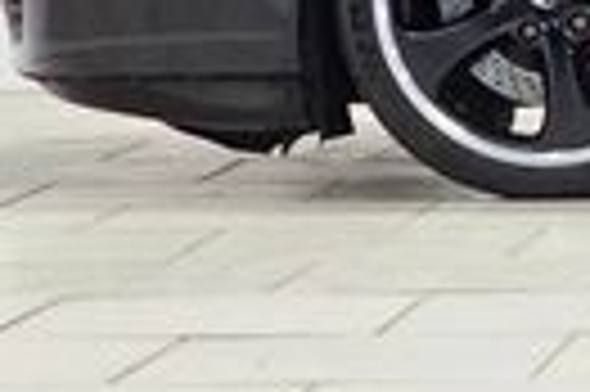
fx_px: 5745
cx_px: 1356
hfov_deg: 5.7
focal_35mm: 351
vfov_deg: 3.9
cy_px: -126
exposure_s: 1/120
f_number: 2.4
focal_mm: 7.9
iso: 320
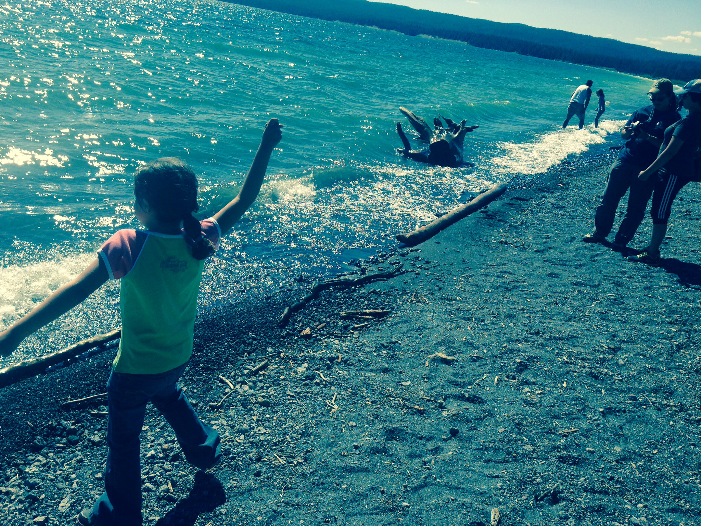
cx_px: 350
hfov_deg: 55.4
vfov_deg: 42.9
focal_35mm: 33
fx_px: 668
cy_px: 263
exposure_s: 1/2008
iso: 50
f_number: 2.4
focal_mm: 4.12
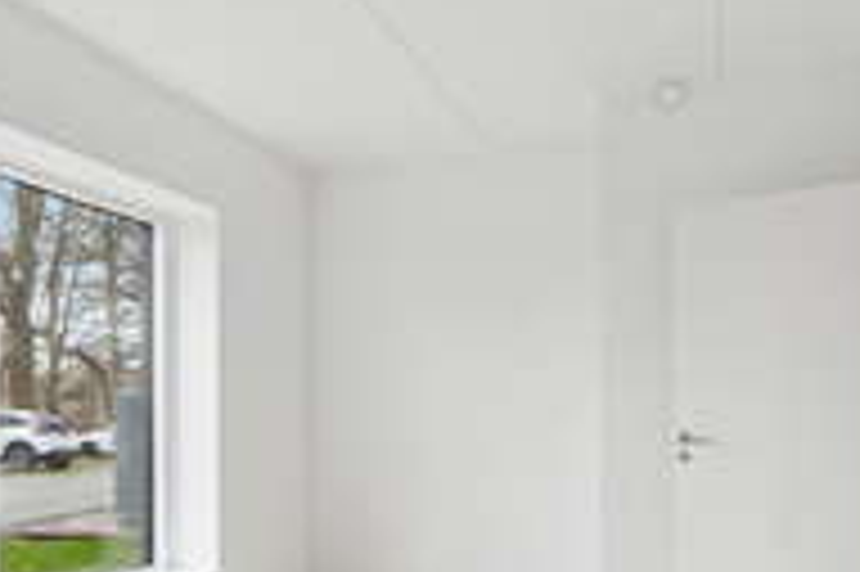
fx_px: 827
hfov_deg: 54.9
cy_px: 387
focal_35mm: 35
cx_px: 414
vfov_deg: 37.7
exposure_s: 1/1.25
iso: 200
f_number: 8
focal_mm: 10.5
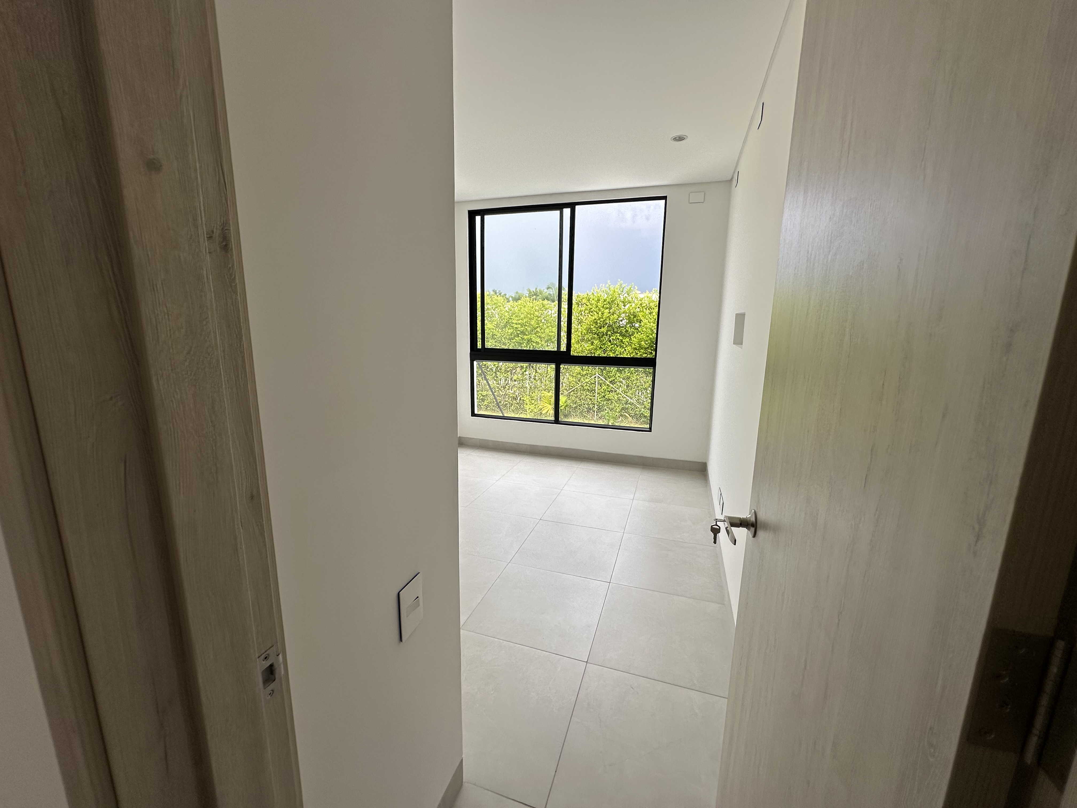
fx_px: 436
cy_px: 404
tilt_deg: -10.8
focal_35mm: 14
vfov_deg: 85.7
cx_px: 538
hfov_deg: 102.1
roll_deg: -1.6
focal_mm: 2.22
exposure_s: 1/253
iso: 40
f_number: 2.2
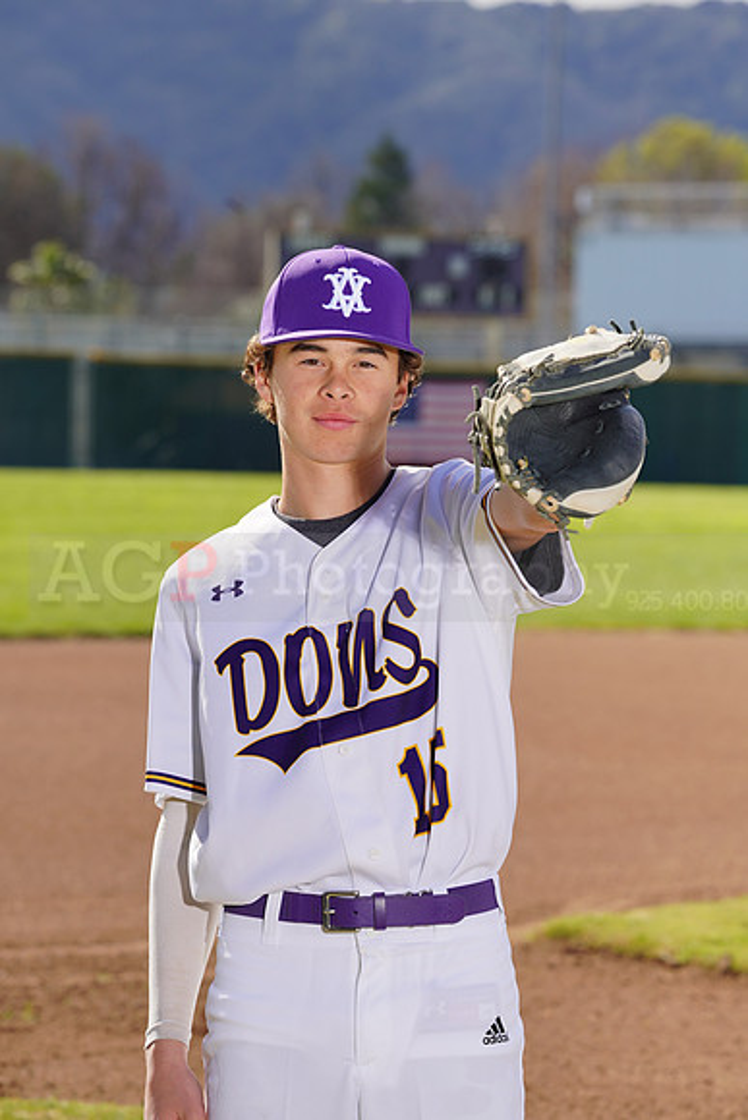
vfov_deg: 10.4
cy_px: 560
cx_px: 374
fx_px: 6167
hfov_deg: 6.9
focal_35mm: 198
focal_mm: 198
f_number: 9
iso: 100
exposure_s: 1/250
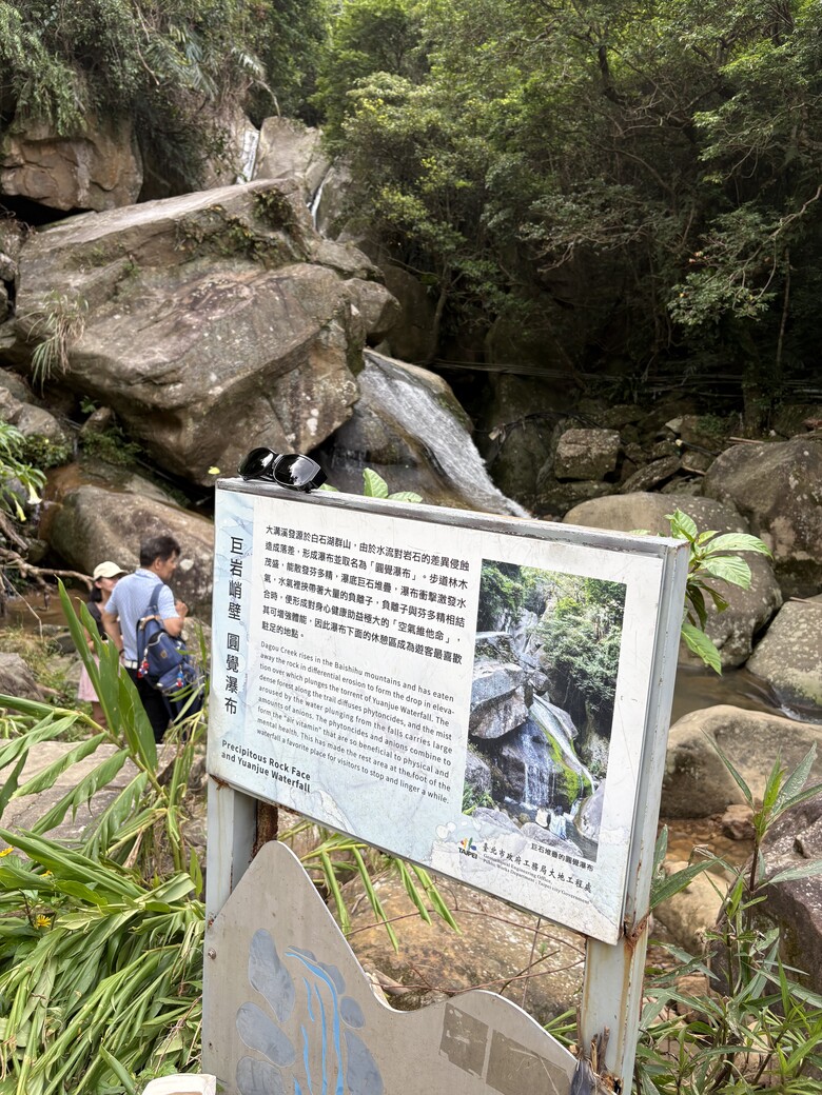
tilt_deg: -6.4
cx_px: 411
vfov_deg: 67.3
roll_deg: -2.4
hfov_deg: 53.1
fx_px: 823
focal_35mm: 26
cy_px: 548
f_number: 1.6
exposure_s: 1/263
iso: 40
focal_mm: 5.96
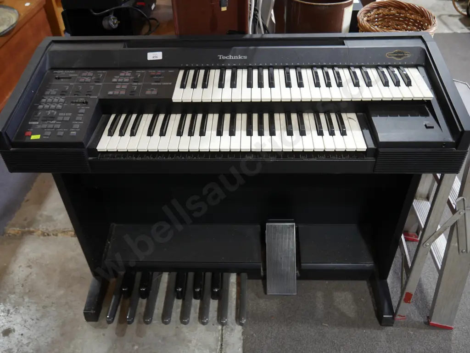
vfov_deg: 46.8
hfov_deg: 59.9
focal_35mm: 30
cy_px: 176
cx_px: 235
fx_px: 408
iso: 400
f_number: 3.6
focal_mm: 15
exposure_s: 1/60
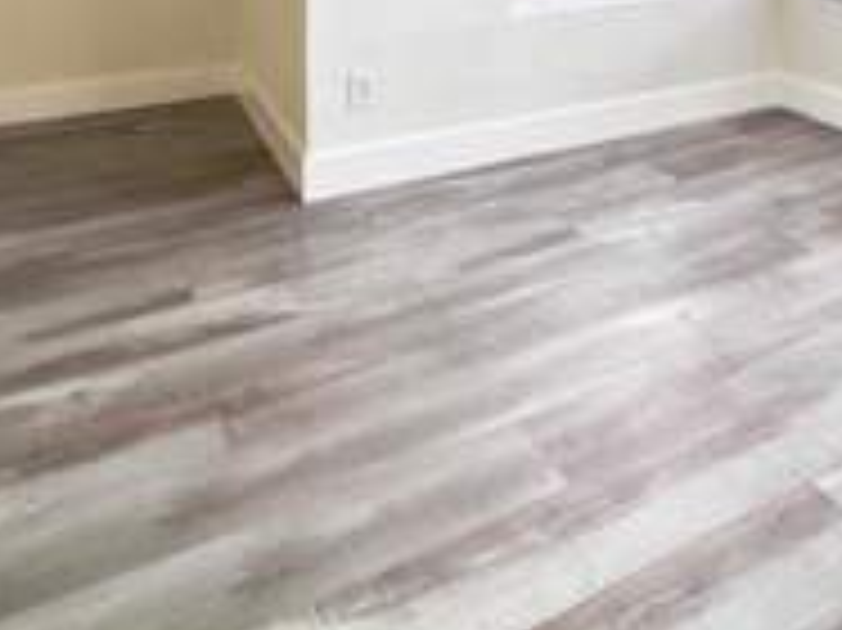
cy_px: -130
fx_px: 875
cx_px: 675
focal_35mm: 36
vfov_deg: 32.5
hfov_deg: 48.4
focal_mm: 2.22
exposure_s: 1/120
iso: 80
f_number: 2.2
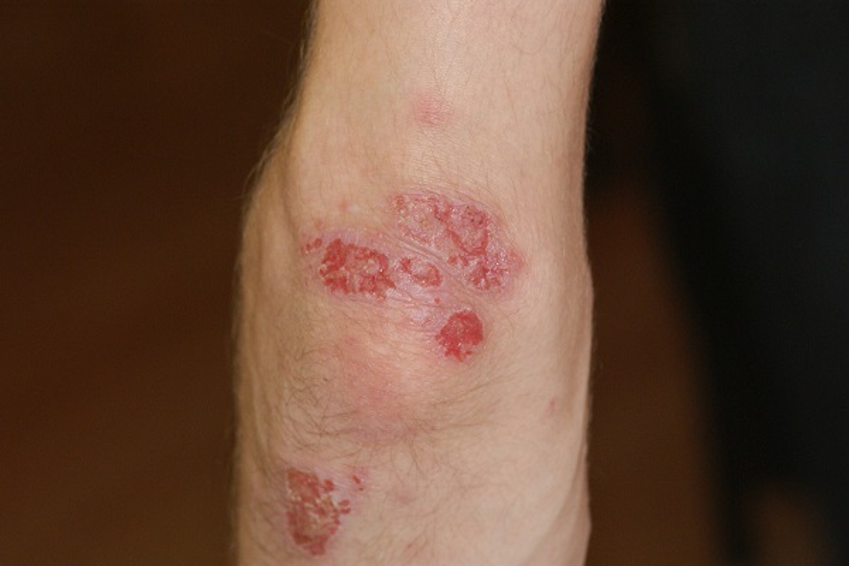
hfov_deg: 13.7
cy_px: 283
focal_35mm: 150
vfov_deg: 9.1
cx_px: 424
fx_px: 3537
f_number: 5.6
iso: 400
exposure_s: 1/125
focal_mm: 100
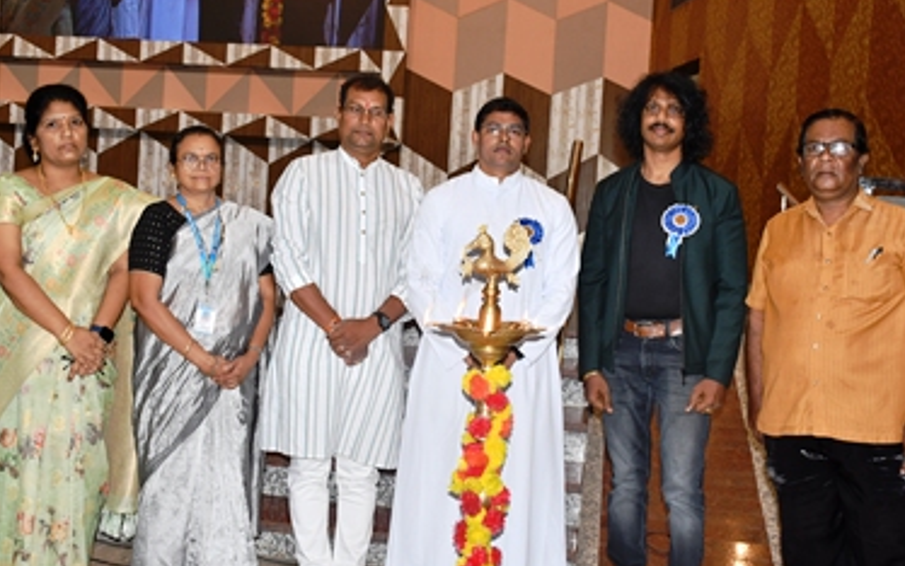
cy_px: 214
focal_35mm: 44
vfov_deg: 29.1
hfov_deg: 45.3
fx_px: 1086
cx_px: 452
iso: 640
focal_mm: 24
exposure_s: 1/160
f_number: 6.3
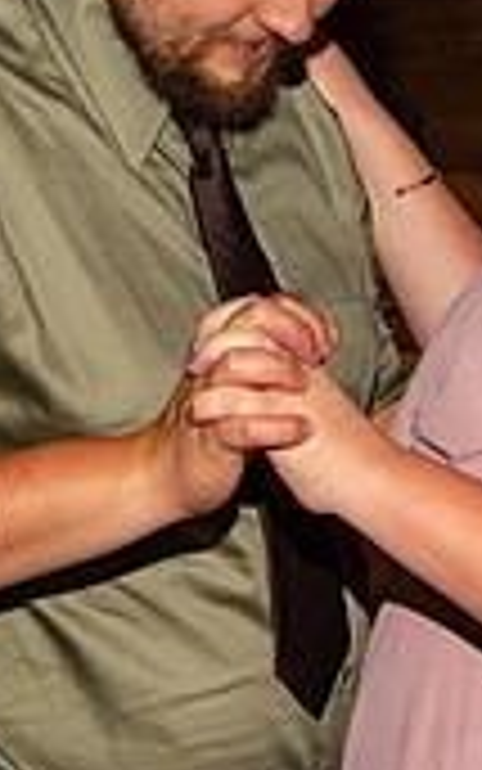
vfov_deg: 12.5
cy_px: 9
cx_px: 401
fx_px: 3486
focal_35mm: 166
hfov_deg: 7.9
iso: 400
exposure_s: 1/125
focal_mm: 62
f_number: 13
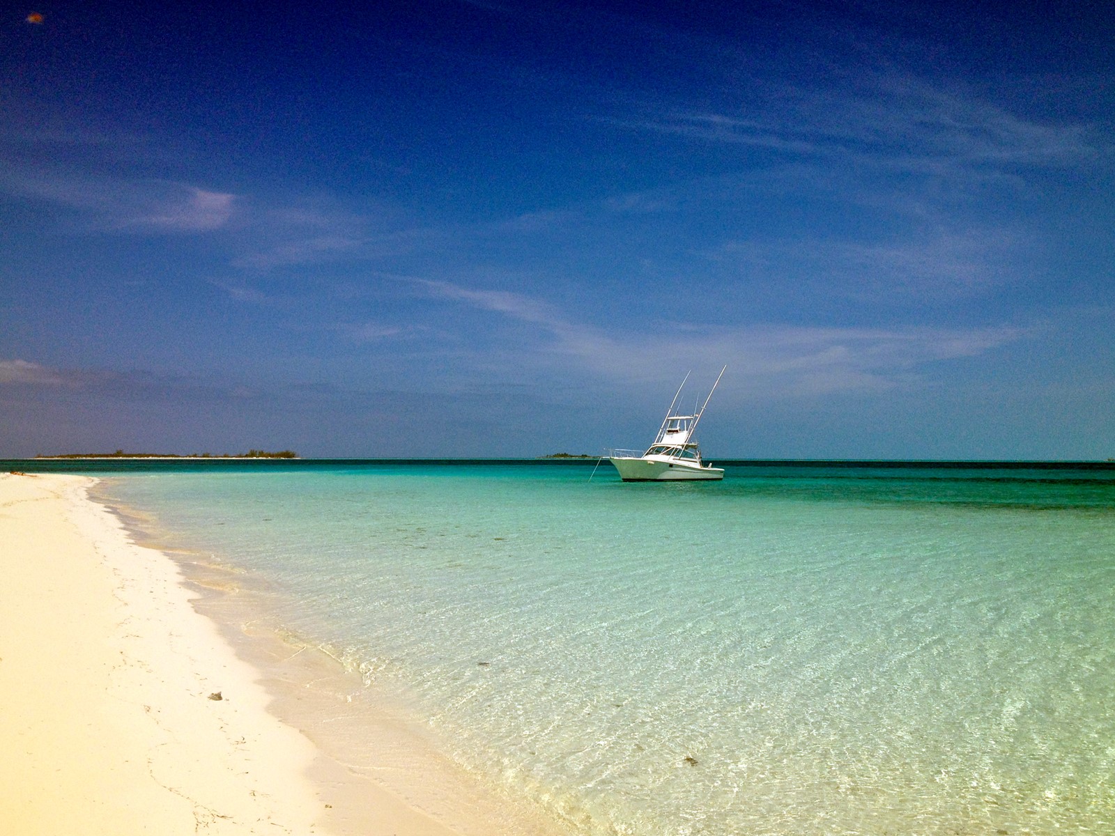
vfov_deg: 40.7
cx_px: 558
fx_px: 1127
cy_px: 418
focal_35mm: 35
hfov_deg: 52.6
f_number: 2.4
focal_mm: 4.28
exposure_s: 1/5025
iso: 50
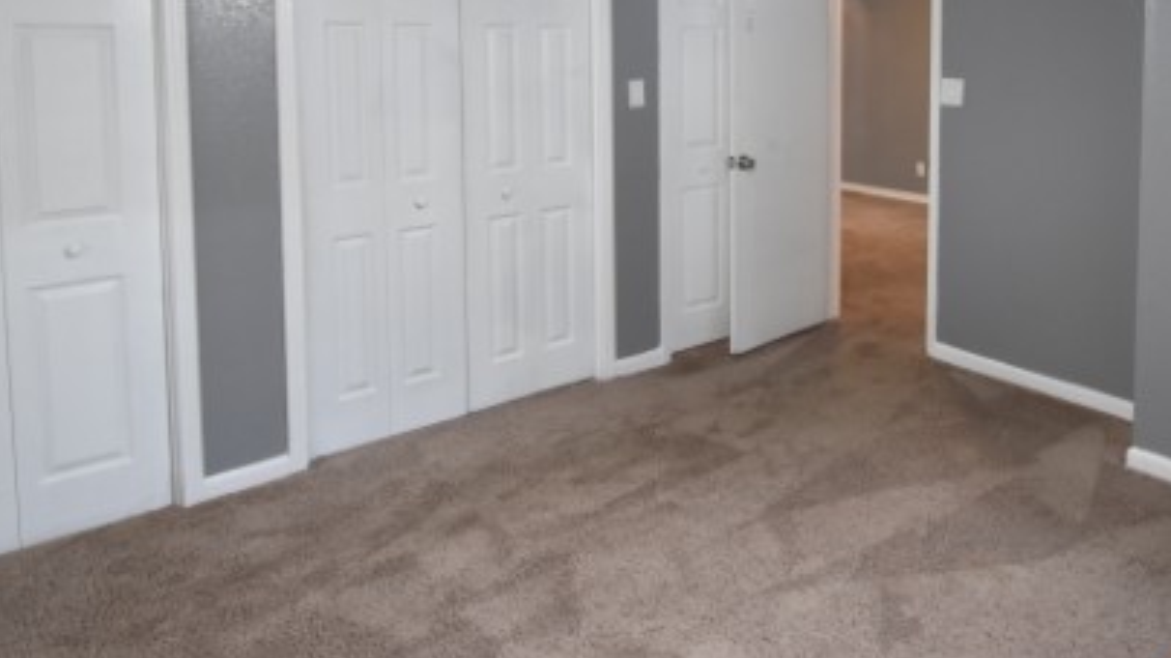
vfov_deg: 39.0
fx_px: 869
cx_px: 803
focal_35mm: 28
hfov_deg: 65.7
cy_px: 87
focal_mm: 10
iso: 900
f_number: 3.5
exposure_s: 1/60
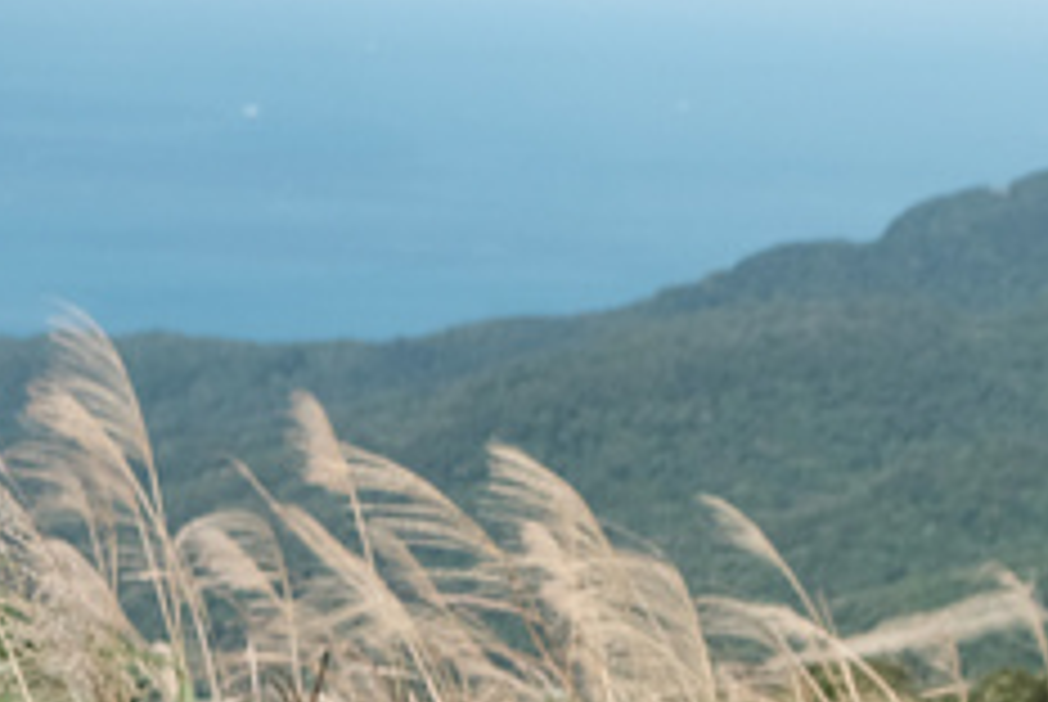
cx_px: 1894
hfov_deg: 12.5
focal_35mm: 150
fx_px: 4372
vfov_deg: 8.6
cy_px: 1456
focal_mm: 23
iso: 250
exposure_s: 1/1400
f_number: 4
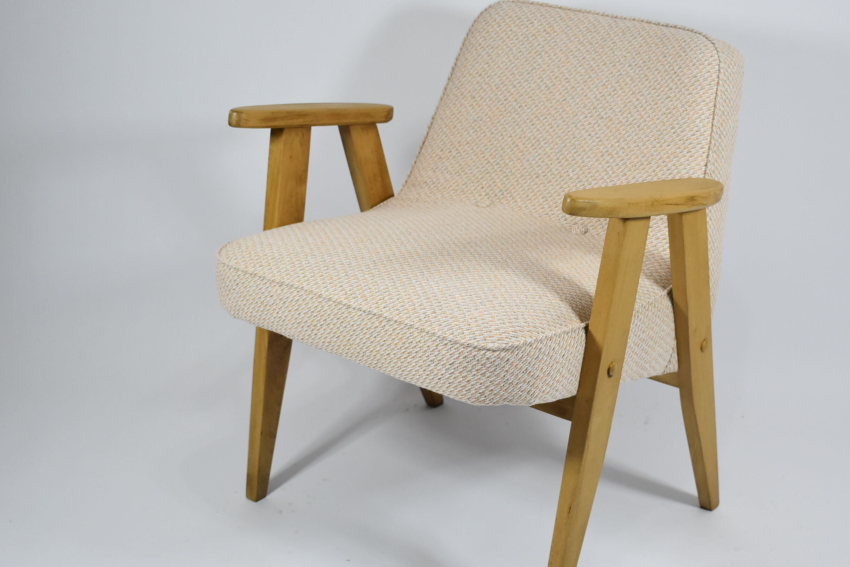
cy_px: 325
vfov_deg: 25.2
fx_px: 1266
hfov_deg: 37.0
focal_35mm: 54
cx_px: 509
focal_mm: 29
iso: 800
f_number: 5
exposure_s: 1/125
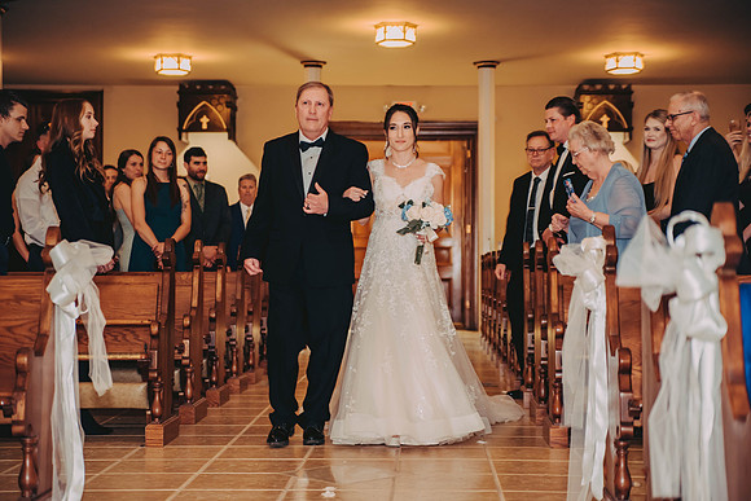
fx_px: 1377
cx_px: 376
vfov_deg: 20.6
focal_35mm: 66
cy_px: 250
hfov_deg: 30.5
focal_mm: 66
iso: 800
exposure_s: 1/100
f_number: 2.8
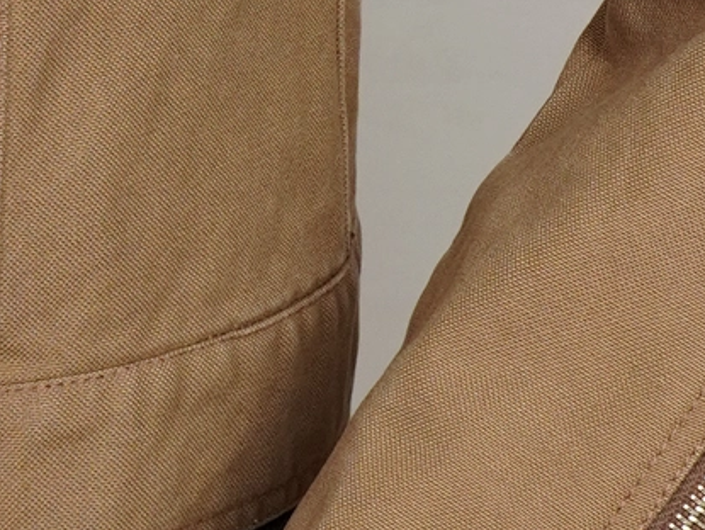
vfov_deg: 4.6
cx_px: -277
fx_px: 6523
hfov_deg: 6.1
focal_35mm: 320
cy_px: -440
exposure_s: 1/40
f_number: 5.6
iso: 400
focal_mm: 32
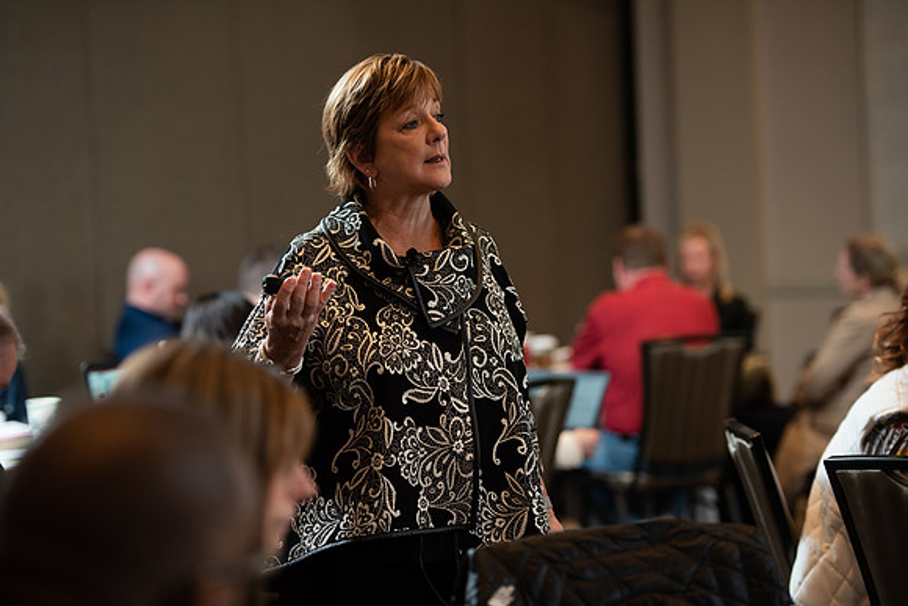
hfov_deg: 17.1
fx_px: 3027
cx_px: 454
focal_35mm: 120
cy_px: 303
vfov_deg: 11.4
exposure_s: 1/160
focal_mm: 120
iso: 1000
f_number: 3.2
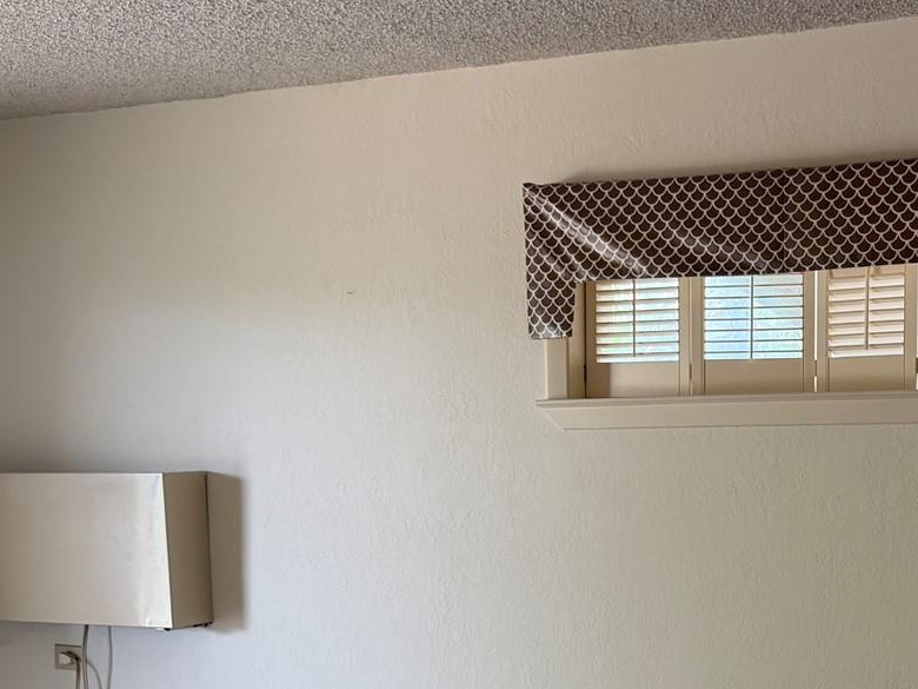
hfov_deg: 29.9
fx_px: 1671
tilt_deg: -4.9
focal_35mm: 63
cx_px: 750
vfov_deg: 22.7
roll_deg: +0.0
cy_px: 618
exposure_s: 1/97
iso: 200
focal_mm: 6.76
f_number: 1.78
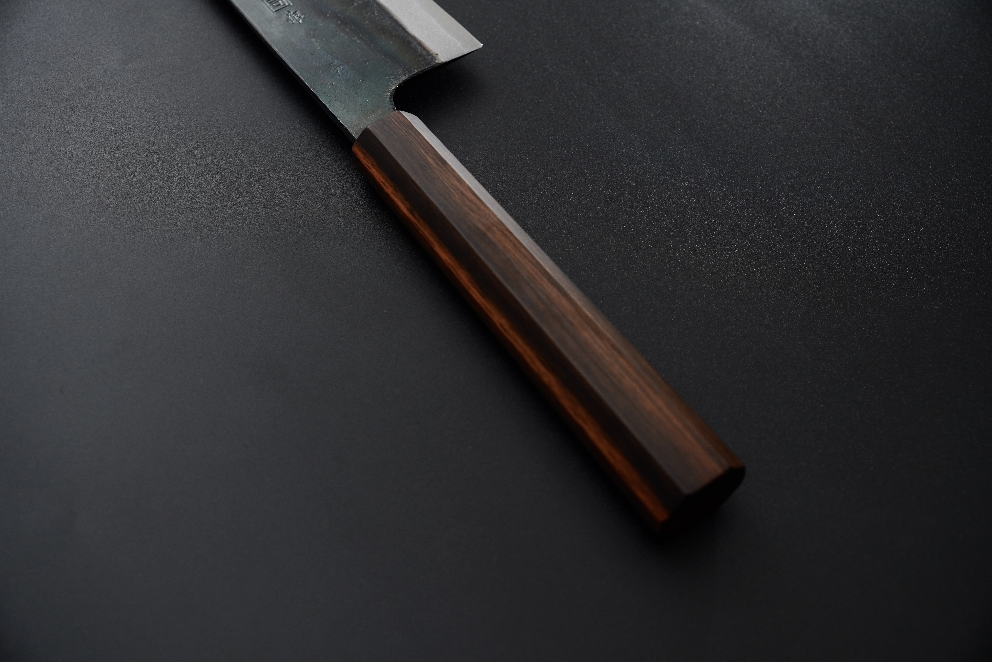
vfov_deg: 29.3
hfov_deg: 42.8
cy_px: 331
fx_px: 1265
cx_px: 496
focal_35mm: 46
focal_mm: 30.6
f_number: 5
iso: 250
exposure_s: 1/160
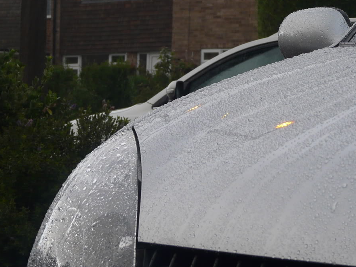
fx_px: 1594
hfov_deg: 12.7
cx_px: 175
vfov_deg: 9.6
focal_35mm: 155
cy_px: 116
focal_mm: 14
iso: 100
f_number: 3.6
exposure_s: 1/80
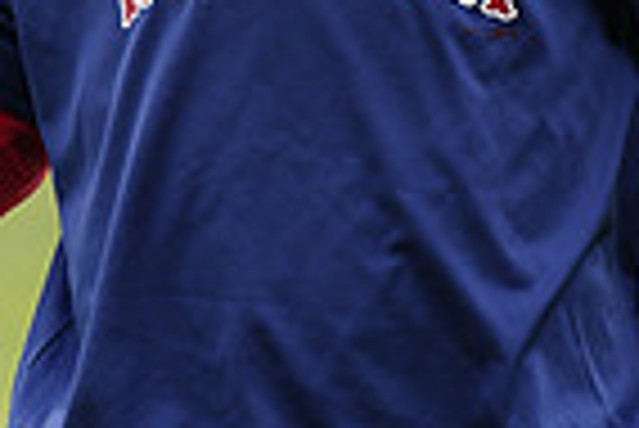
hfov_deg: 3.5
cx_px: 405
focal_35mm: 589
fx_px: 10465
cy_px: -160
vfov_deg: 2.3
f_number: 5.6
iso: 100
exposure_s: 1/250
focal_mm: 144
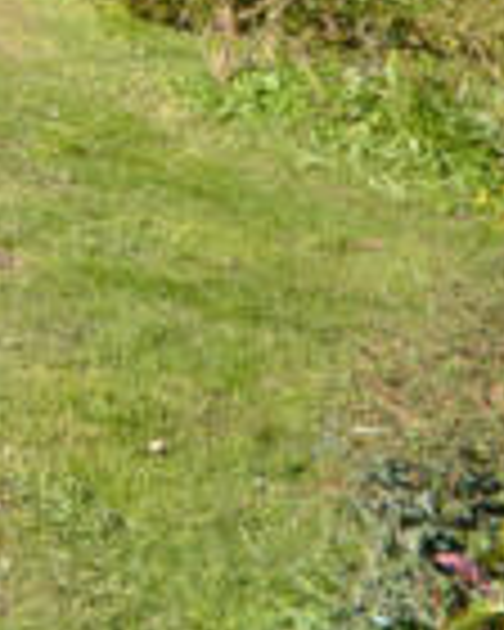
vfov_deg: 22.7
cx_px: -842
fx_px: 1231
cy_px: -346
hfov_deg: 13.2
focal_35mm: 66
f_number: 7.1
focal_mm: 10
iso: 100
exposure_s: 1/160
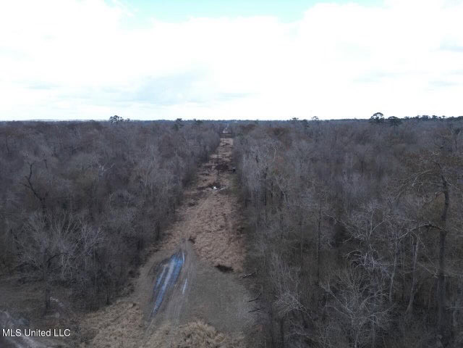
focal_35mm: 24
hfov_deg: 71.6
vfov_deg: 56.8
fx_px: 321
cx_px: 232
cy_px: 174
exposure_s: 1/800
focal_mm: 6.7
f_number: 1.7
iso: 100
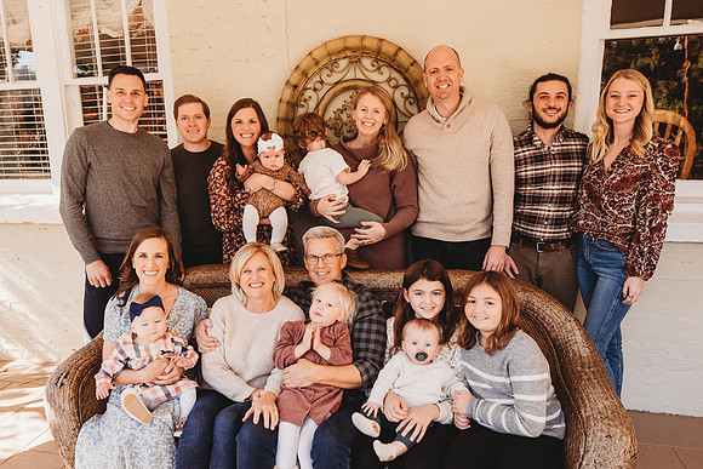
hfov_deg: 68.8
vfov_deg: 49.2
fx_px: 512
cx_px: 322
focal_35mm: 26
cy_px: 251
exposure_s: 1/200
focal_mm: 24
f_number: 4.5
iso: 250
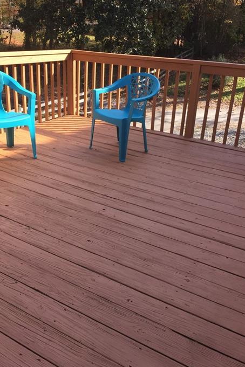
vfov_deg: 55.8
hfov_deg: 38.8
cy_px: 180
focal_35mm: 34
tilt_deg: -20.5
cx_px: 104
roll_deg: -1.7
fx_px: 347
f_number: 2.2
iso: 32
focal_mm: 4.15
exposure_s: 1/388
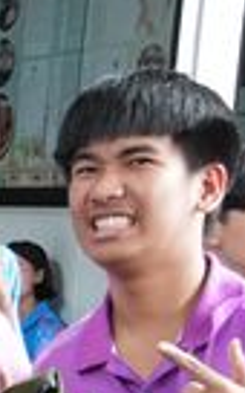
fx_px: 2169
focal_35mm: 203
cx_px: -712
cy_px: 519
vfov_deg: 10.1
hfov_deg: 5.6
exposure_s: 1/125
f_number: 7.1
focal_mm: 18
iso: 2000
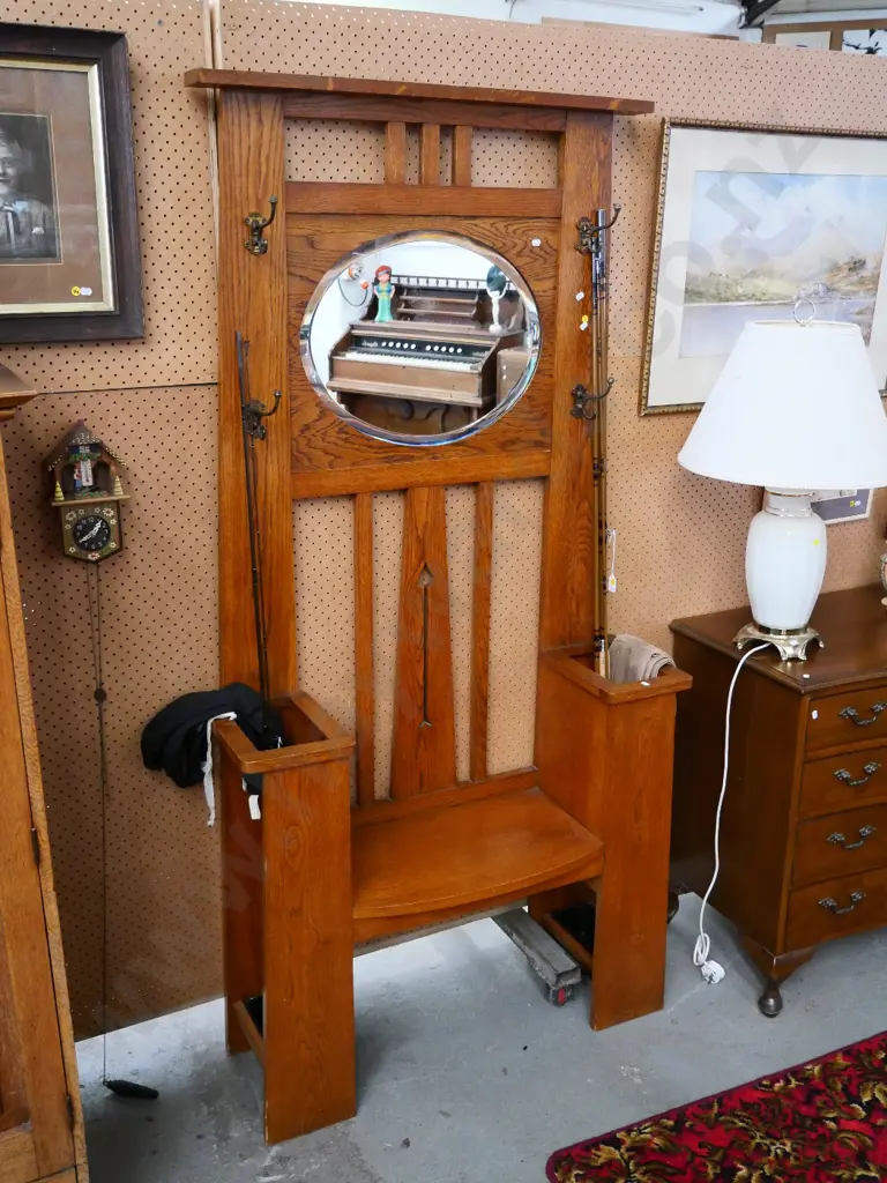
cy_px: 592
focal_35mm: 34
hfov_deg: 41.8
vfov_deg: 54.0
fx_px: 1162
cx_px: 444
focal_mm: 17
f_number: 4
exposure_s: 1/80
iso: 3200
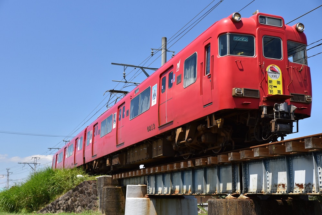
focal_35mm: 48
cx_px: 161
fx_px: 429
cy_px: 108
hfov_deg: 41.1
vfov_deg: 28.1
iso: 200
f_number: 6.3
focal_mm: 48
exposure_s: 1/1600
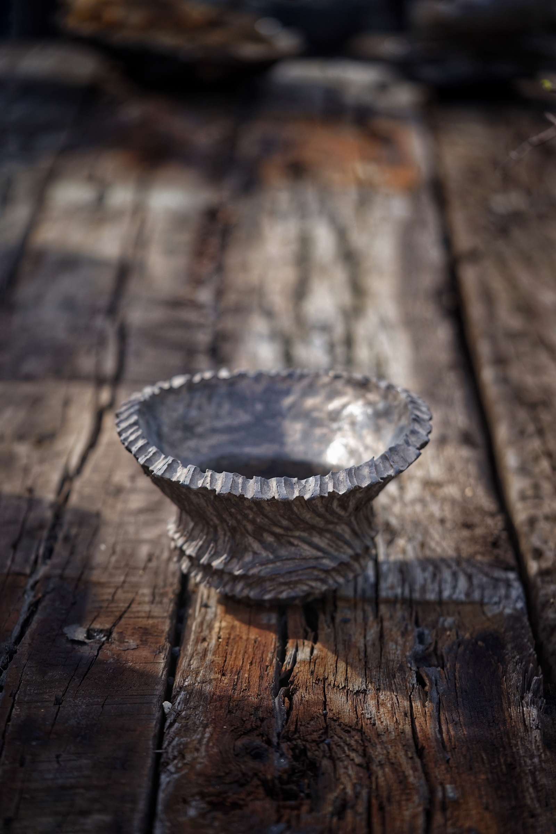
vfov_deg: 22.6
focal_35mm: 90
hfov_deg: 15.2
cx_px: 278
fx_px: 2085
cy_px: 417
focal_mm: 90
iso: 500
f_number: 2.8
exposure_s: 1/1600
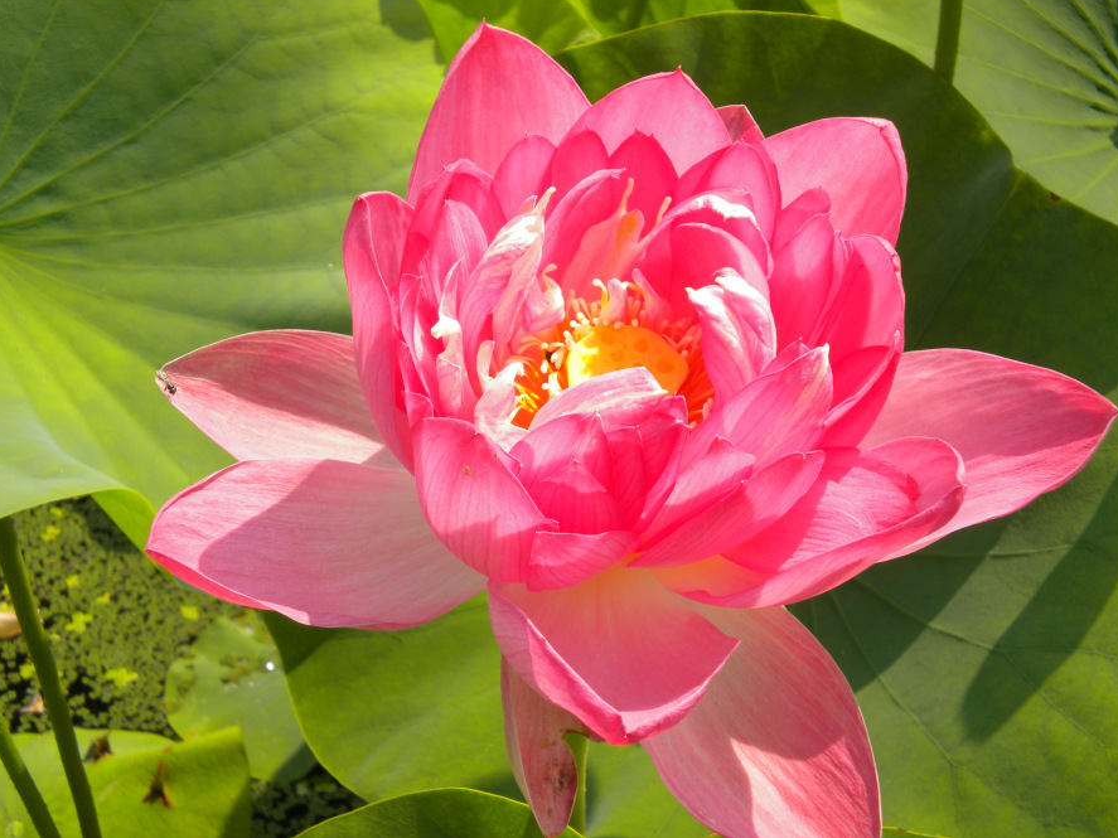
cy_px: 414
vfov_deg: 21.3
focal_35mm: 69
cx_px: 563
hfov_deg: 28.2
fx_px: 2228
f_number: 6.5
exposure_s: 1/224
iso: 80
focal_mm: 12.3
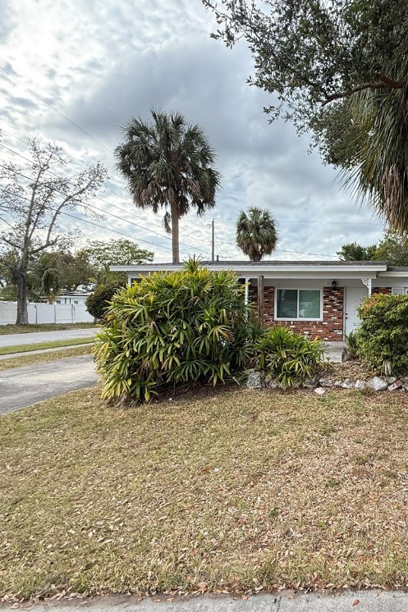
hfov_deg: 55.1
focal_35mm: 20
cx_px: 355
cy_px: 313
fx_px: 340
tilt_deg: -0.4
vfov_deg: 84.0
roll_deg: -0.7
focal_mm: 2.22
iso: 64
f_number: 2.2
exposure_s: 1/403
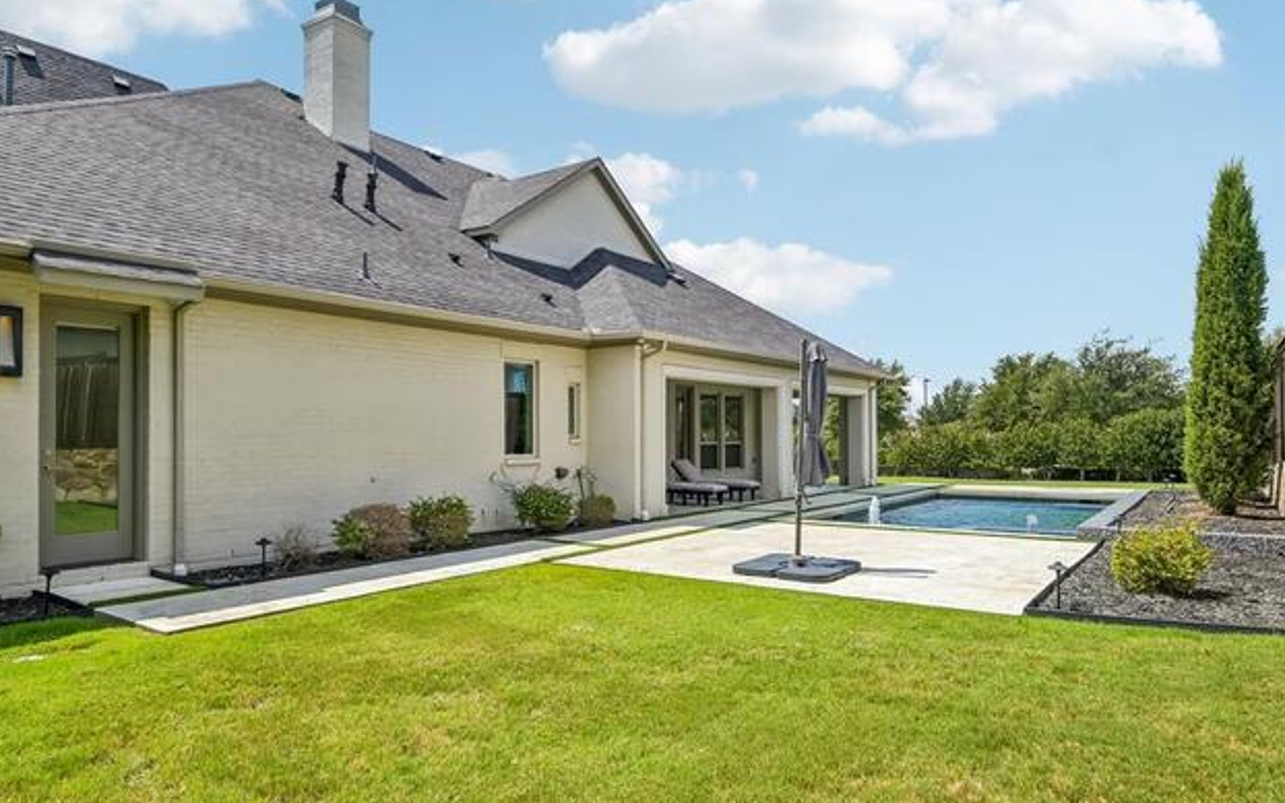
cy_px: 427
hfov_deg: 79.6
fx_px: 771
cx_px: 647
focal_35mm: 22
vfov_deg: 55.0
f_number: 8
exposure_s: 1/1600
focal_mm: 21
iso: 400
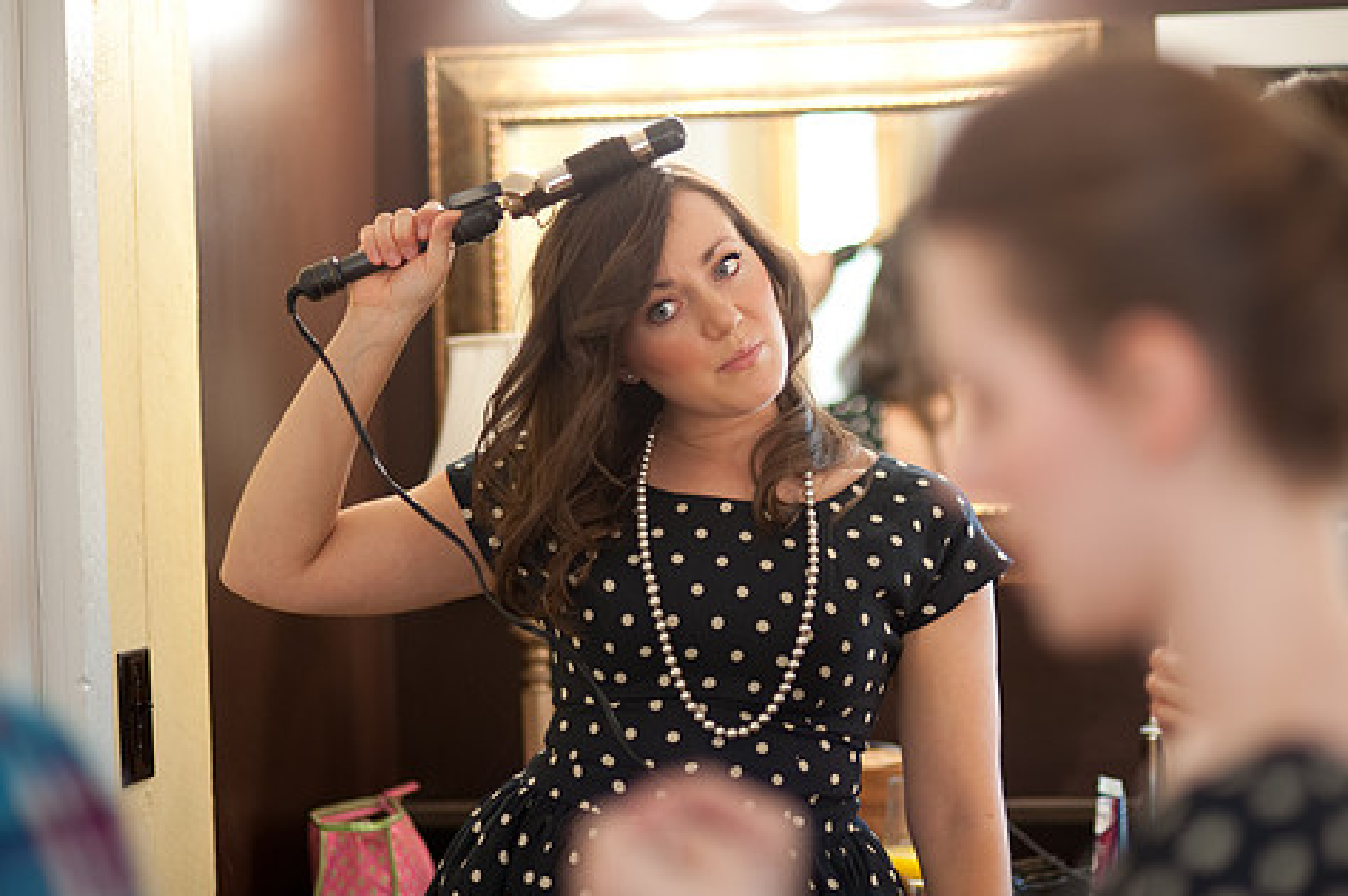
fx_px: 3890
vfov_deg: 13.1
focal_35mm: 104
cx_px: 785
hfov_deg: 19.6
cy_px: 447
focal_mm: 85
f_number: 1.8
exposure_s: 1/125
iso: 200
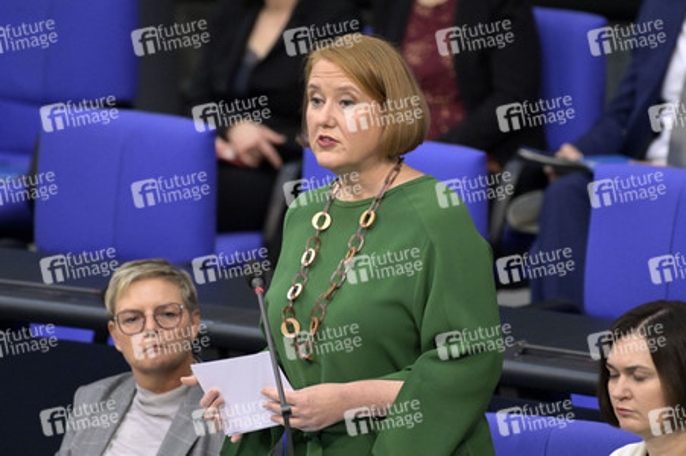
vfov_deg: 2.7
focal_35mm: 500
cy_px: 228
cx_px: 343
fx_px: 9521
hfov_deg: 4.1
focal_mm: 500
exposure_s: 1/320
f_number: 5.6
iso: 10000
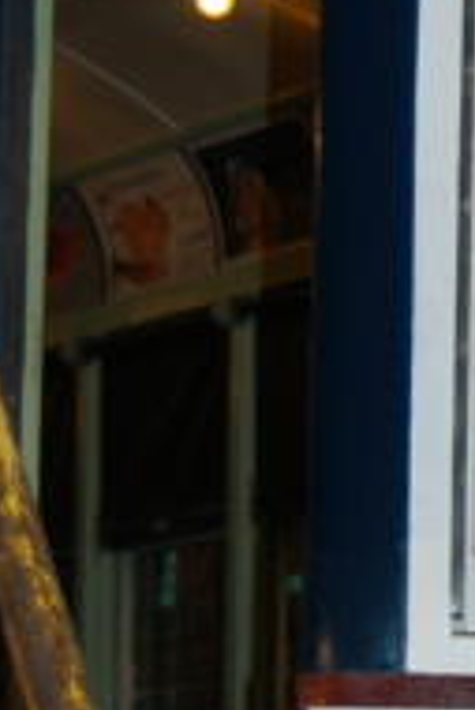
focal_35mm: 233
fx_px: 4603
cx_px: 1216
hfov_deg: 5.7
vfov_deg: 8.8
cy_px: 691
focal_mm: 28
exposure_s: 1/60
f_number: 3.5
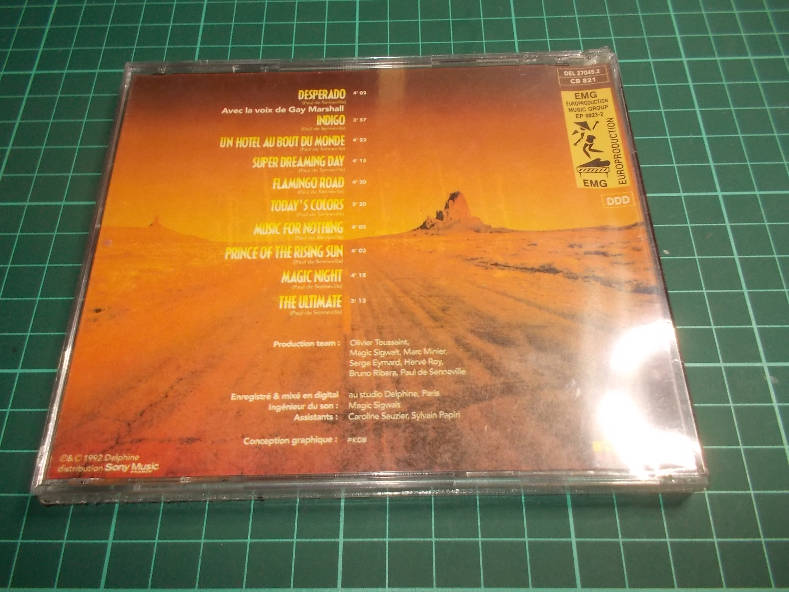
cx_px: 394
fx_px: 661
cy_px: 296
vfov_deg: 48.2
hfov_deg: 61.7
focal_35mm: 29
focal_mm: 4.1
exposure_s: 1/30
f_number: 3.3
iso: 160
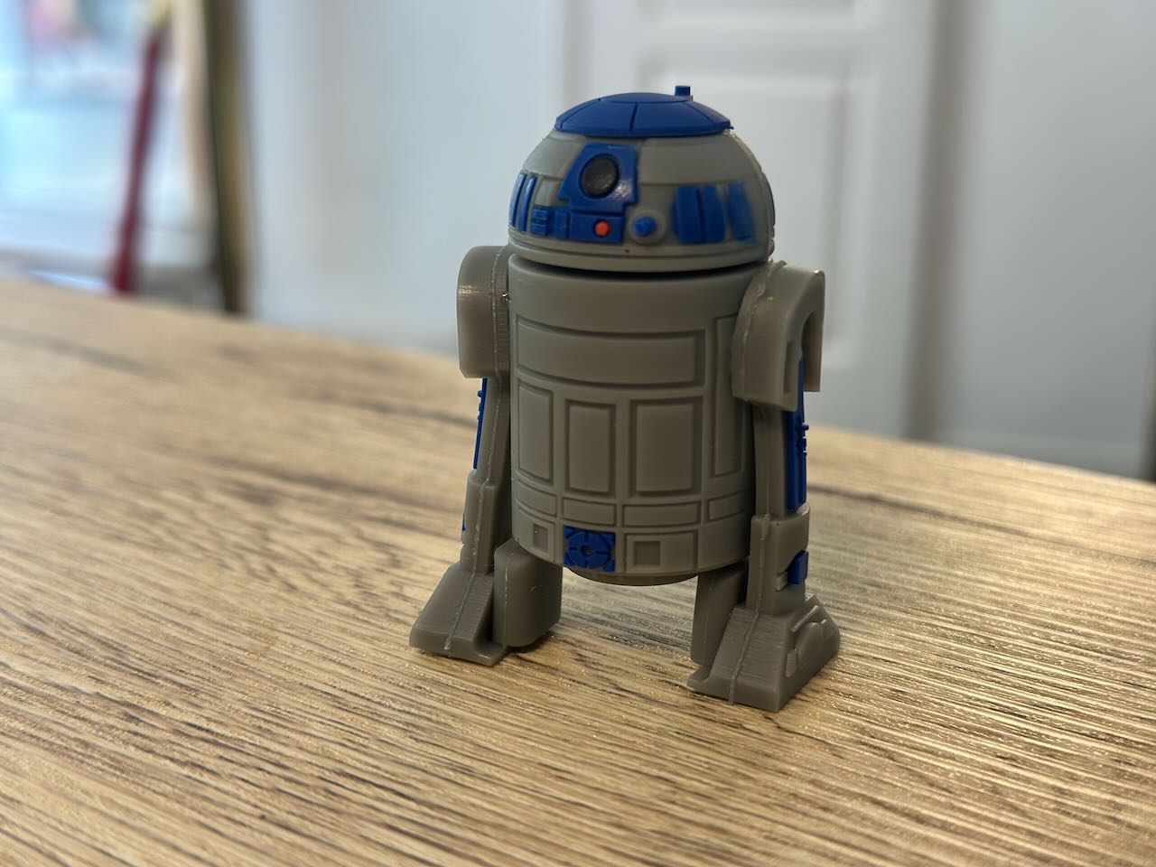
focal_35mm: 48
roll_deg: -0.4
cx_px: 578
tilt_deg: -14.5
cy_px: 434
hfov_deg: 39.7
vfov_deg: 30.3
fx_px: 1603
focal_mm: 6.86
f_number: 1.78
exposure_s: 1/50
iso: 125
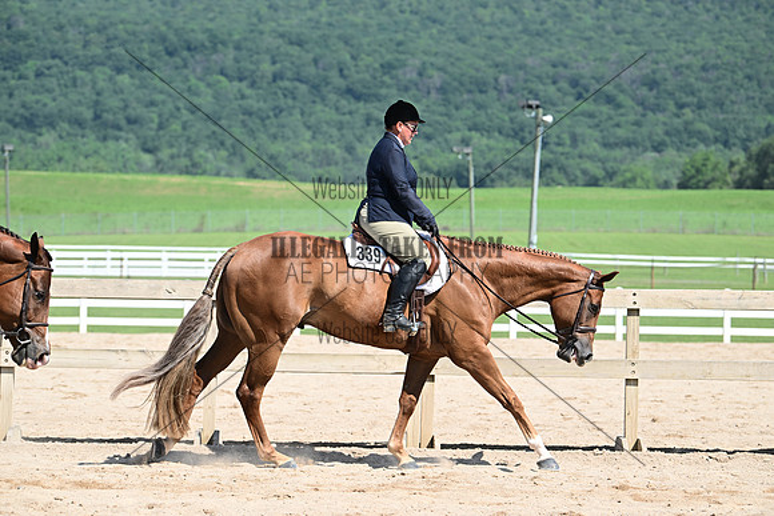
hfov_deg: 16.4
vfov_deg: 11.0
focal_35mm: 125
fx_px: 2688
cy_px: 258
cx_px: 387
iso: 125
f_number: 5
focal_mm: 125
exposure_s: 1/778
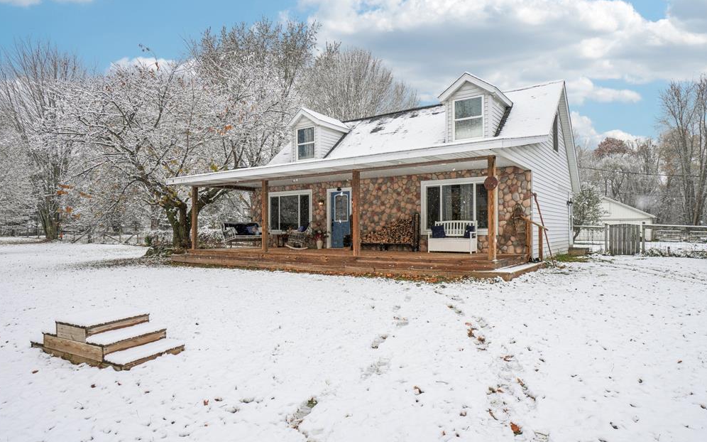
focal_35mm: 22
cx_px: 353
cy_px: 230
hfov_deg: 79.7
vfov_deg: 55.0
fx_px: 424
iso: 100
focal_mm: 14
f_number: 8
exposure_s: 1/350
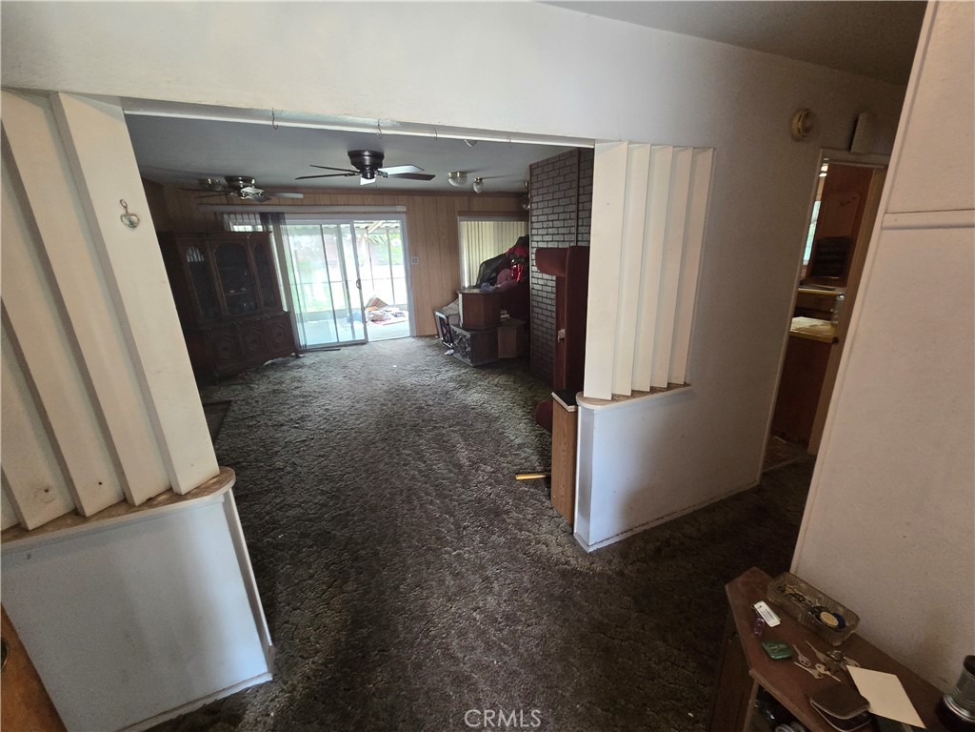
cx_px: 488
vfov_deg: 89.9
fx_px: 366
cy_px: 366
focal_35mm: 13
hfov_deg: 106.2
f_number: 2.2
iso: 400
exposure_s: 1/60
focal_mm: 2.2
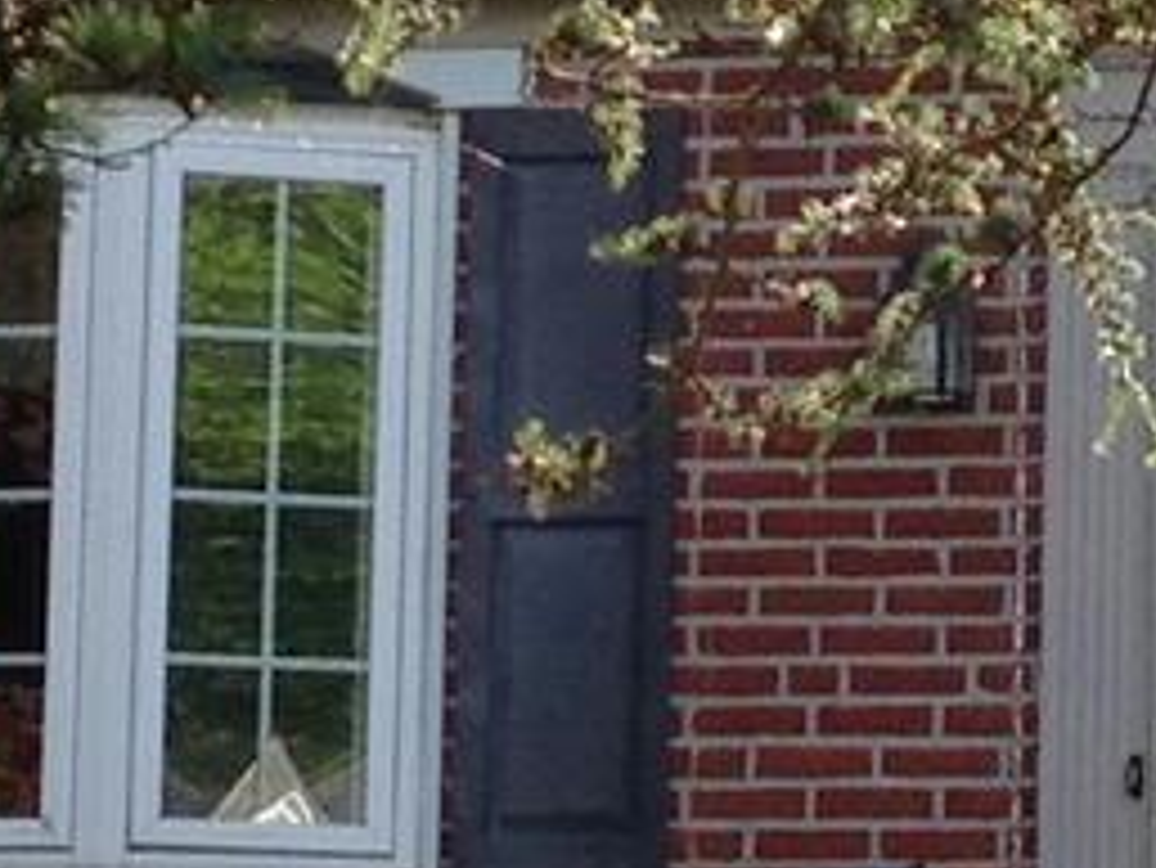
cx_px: 1160
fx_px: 8787
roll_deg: -1.4
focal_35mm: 263
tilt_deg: +10.6
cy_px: 36
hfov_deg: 7.5
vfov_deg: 5.6
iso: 50
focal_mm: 4.12
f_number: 2.4
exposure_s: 1/359
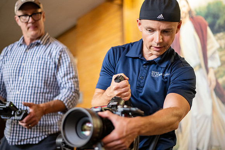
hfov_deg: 39.6
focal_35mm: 50
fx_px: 313
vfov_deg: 27.0
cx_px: 112
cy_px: 75
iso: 2500
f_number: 1.8
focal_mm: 50
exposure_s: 1/250
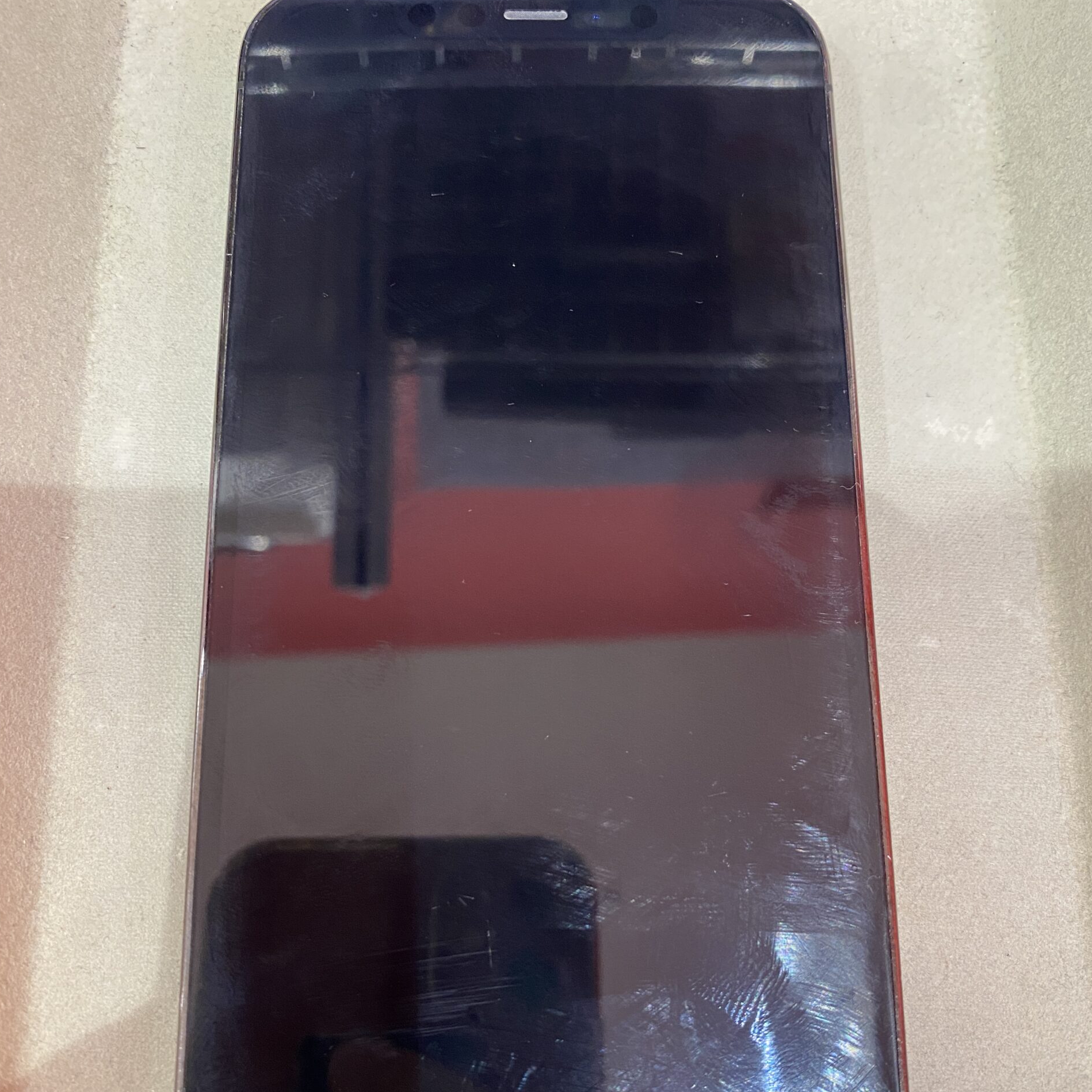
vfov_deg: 52.1
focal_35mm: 31
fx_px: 1106
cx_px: 544
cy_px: 663
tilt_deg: -75.4
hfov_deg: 52.5
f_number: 1.8
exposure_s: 1/60
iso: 200
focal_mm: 4.25
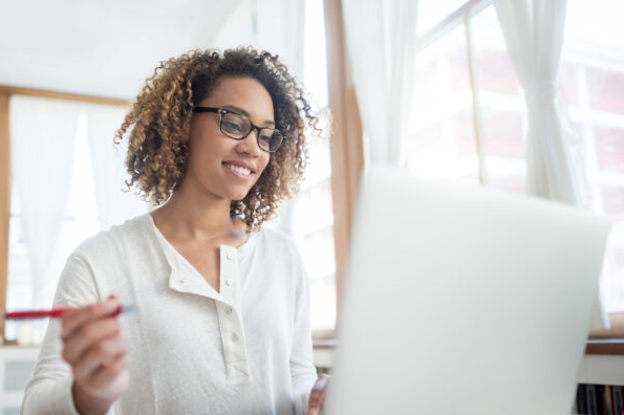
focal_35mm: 31
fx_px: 537
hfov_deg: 59.5
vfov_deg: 42.0
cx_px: 232
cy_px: 253
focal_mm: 24
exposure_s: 1/320
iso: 200
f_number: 1.4
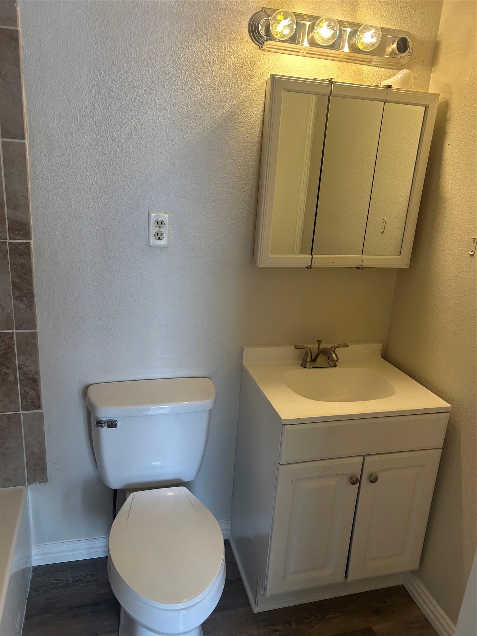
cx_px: 238
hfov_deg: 53.1
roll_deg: -4.4
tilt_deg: -18.0
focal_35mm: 26
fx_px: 478
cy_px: 318
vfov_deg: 67.3
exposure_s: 1/120
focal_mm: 5.7
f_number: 1.5
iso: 80
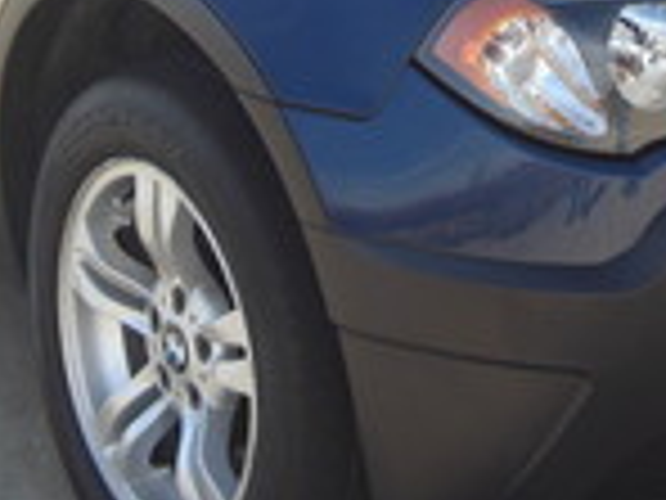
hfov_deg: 12.7
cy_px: -92
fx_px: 2982
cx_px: 428
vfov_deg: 9.5
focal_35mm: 155
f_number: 3.1
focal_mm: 9.5
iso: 80
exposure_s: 1/320
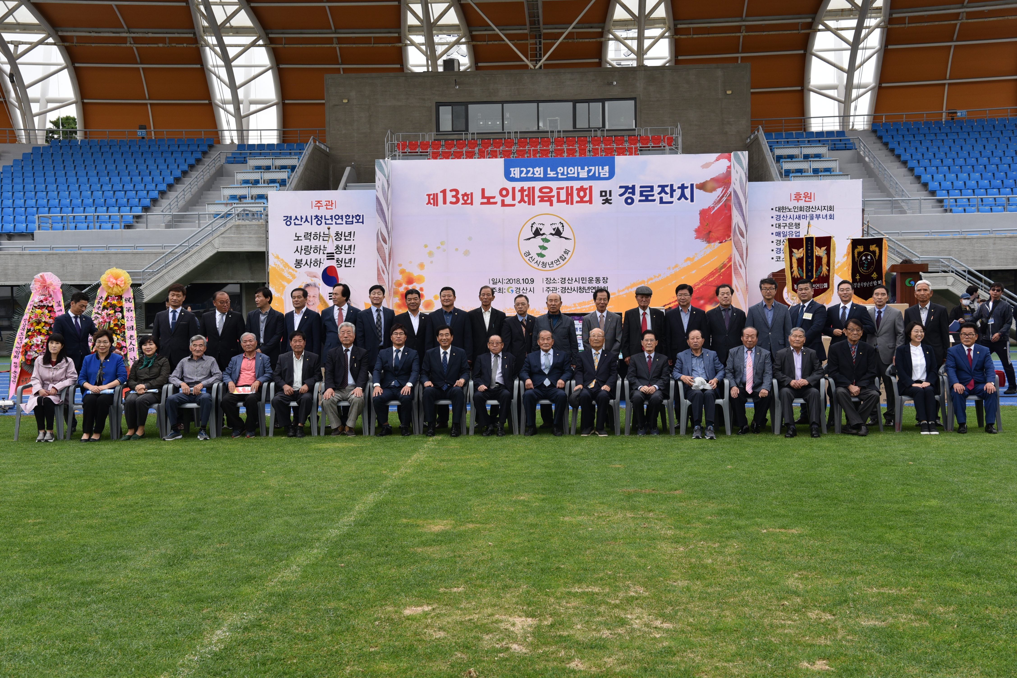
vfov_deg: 30.5
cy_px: 339
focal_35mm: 44
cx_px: 508
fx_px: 1243
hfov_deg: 44.5
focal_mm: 44
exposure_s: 1/250
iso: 400
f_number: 8
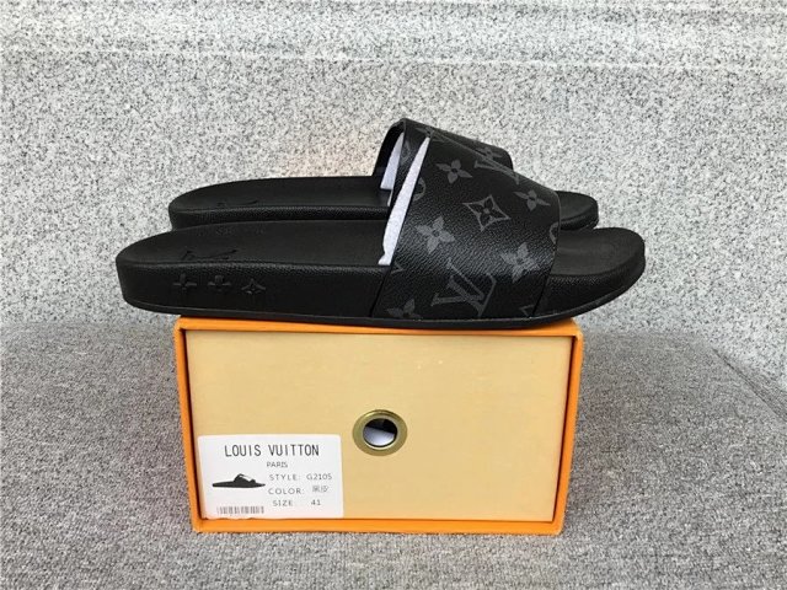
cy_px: 295
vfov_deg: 45.4
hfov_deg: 58.4
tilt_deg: -18.8
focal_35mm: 31
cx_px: 394
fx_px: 705
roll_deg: -1.3
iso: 40
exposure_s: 1/120
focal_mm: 3.3
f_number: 2.4
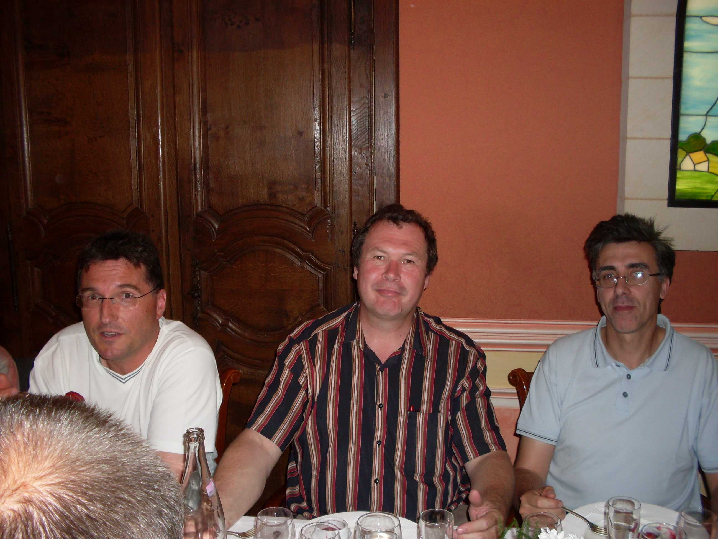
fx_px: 788
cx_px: 359
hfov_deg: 49.0
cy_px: 270
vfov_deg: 37.7
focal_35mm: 38
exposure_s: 1/45
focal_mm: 6.3
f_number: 2.8
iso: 100
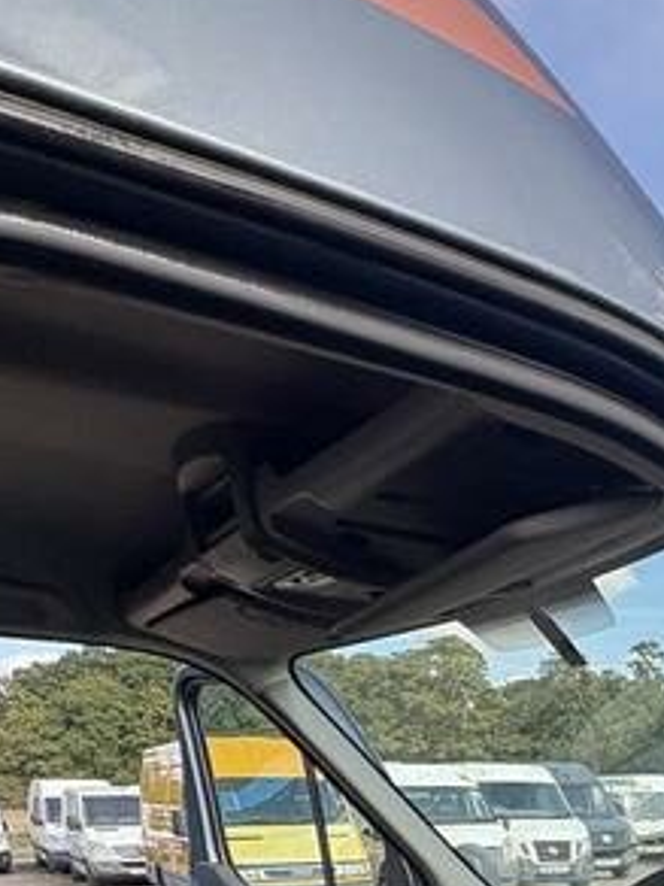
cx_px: 846
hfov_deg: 28.2
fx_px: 1100
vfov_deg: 35.9
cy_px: 1020
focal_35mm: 43
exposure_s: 1/357
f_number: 2.2
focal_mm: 2.22
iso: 50
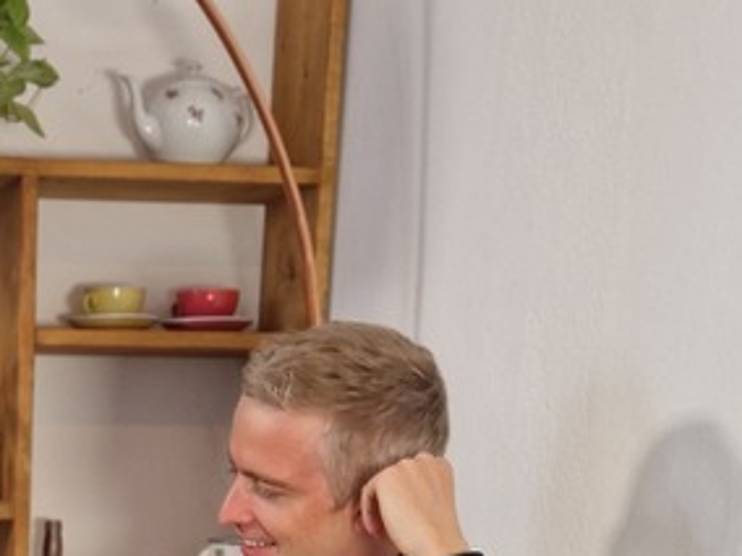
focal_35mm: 73
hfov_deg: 24.8
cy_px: 792
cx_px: -76
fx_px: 1565
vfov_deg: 18.3
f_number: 1.8
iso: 160
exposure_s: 1/54
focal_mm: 5.4
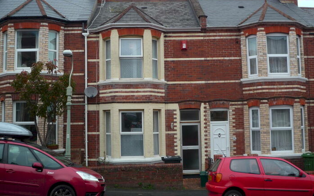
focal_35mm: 47
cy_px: 87
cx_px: 157
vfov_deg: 27.4
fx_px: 402
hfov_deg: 42.7
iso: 100
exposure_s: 1/125
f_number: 4.3
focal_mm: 7.8
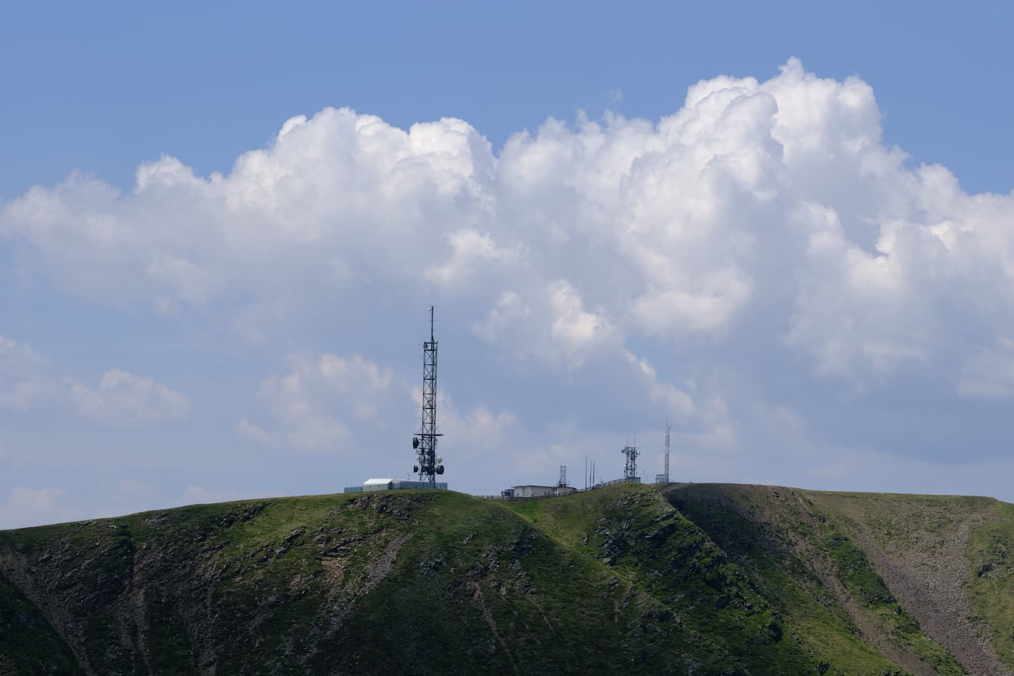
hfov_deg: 15.2
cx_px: 507
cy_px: 338
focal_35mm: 135
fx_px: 3802
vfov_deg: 10.2
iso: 125
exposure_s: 1/420
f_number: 8
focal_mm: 90
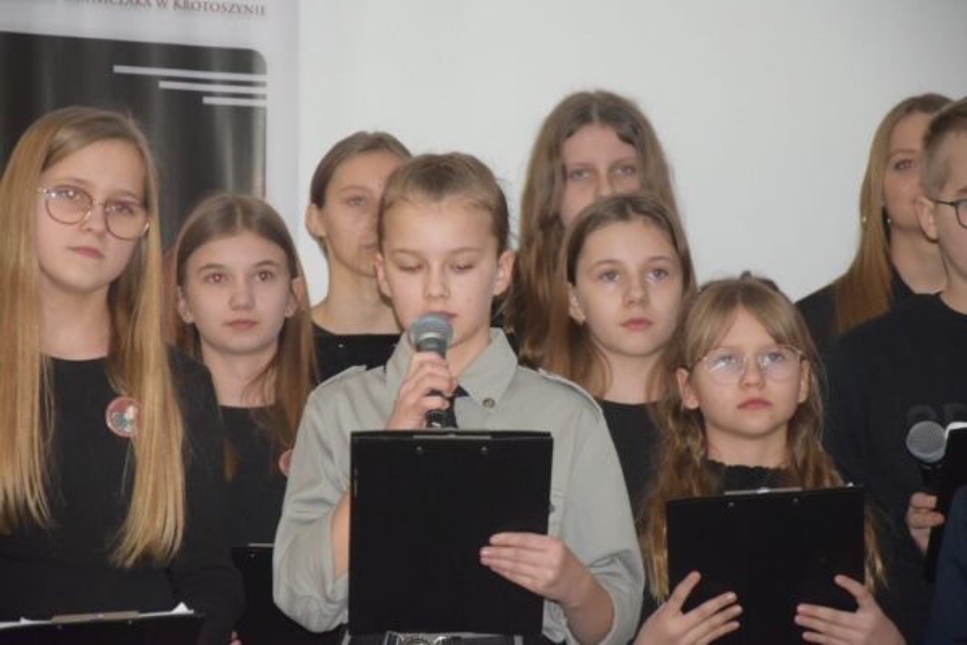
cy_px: 322
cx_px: 484
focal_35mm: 158
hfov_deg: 13.0
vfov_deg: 8.7
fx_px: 4230
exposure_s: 1/60
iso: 3200
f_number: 5.6
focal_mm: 105
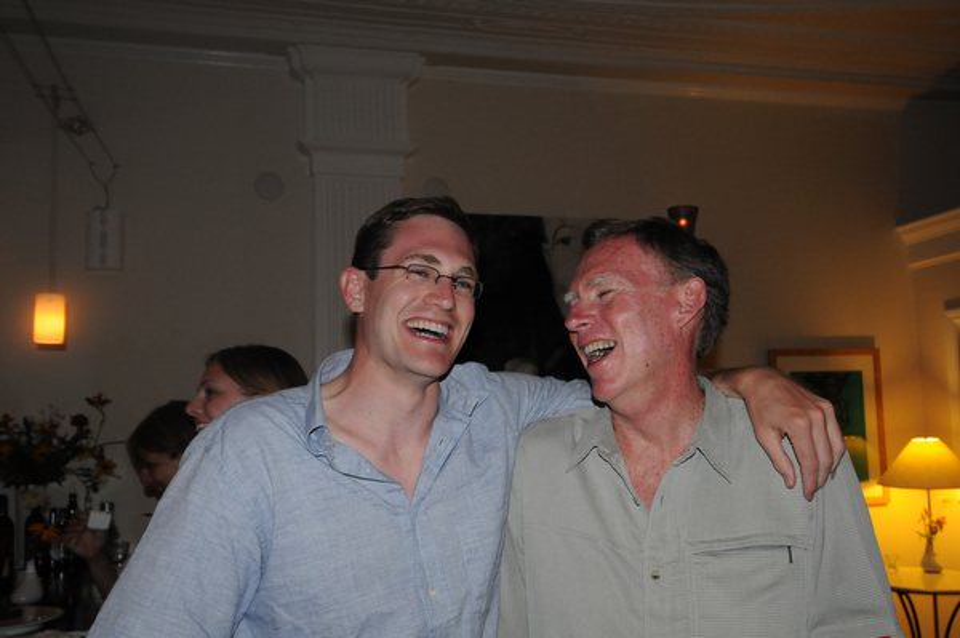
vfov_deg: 36.8
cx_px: 480
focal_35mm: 36
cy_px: 319
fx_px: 959
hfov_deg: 53.2
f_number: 5
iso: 800
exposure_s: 1/60
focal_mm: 24
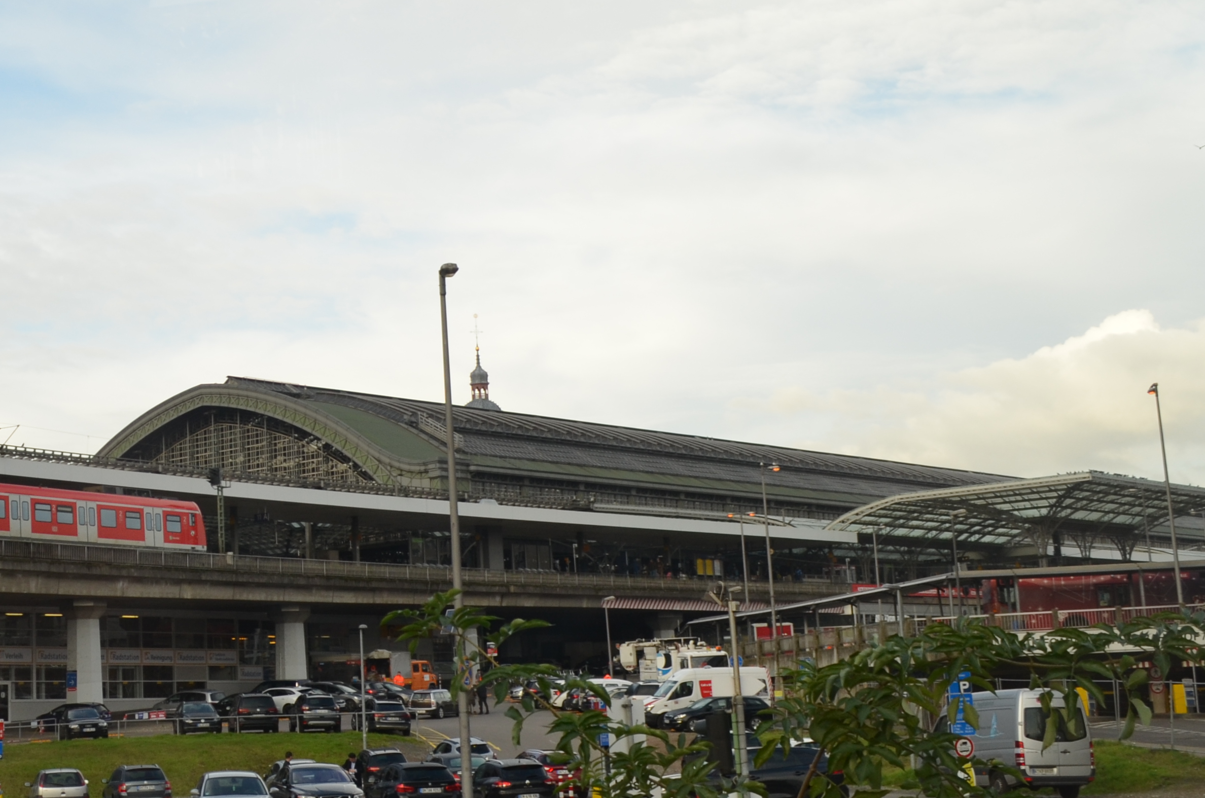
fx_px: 1871
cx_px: 132
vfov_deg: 24.0
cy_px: 316
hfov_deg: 33.9
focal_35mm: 56
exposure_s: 1/125
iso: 200
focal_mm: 18
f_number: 5.6
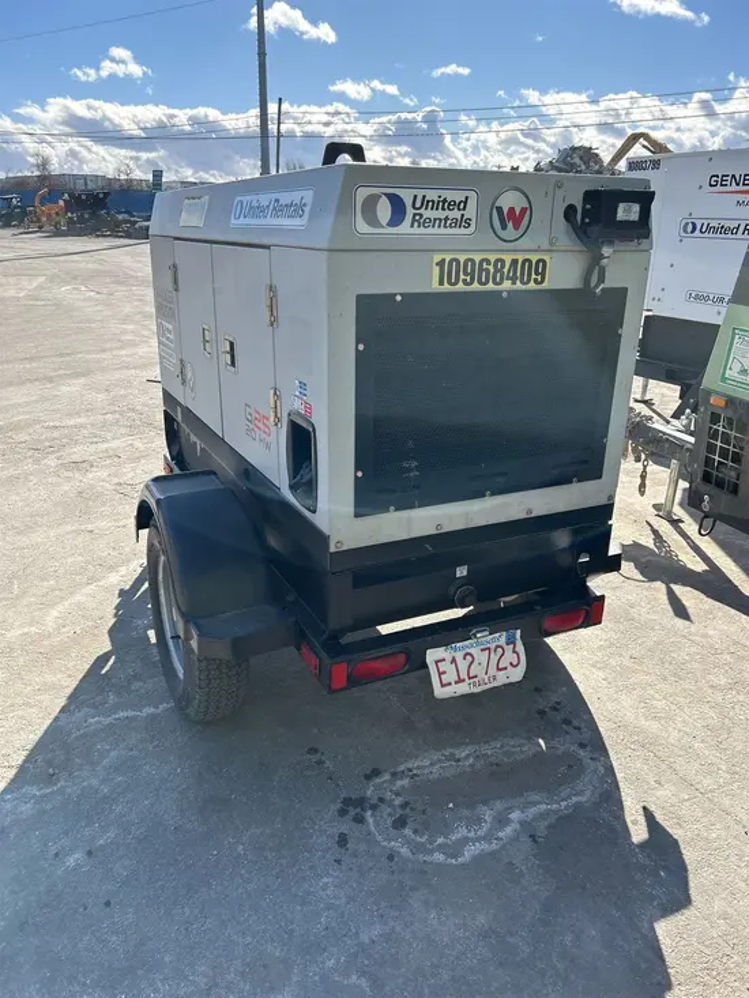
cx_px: 374
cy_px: 499
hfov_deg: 53.1
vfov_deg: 67.3
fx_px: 750
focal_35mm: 26
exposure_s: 1/2083
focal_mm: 5.7
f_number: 1.5
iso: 50
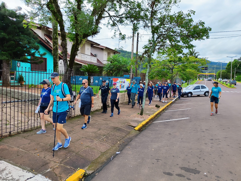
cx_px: 120
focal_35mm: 23
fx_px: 160
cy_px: 90
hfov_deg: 73.9
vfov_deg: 58.9
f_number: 1.88
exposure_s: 1/731
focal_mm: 5.59
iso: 50
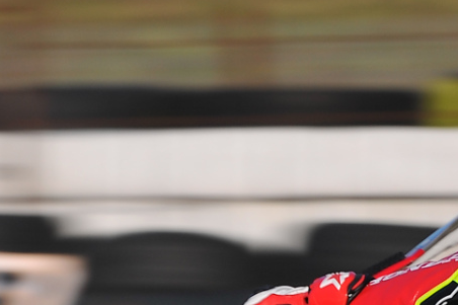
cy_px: 568
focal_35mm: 885
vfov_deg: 1.6
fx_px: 11254
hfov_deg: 2.3
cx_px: 404
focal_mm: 200
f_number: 7.1
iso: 100
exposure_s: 1/200
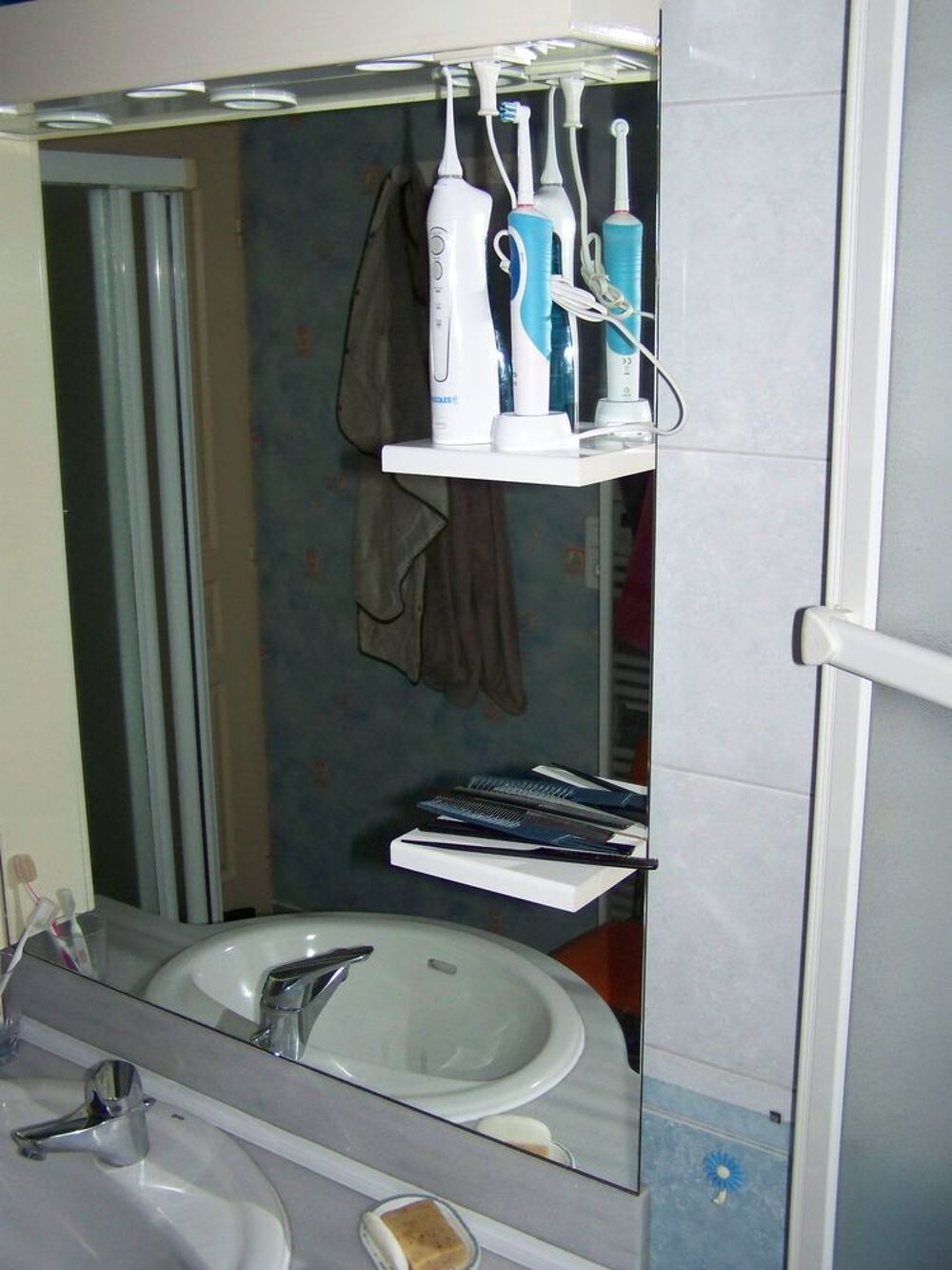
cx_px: 476
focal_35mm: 38
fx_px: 1393
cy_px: 635
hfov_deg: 37.7
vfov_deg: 49.0
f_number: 2.8
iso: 200
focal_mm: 6.3
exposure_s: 1/30
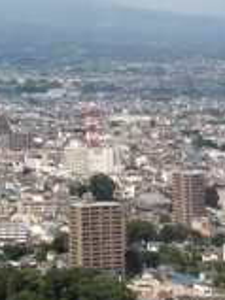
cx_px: -70
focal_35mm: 141
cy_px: -4
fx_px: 1224
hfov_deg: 10.3
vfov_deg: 13.8
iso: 64
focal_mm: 4.28
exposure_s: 1/1453
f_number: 2.4
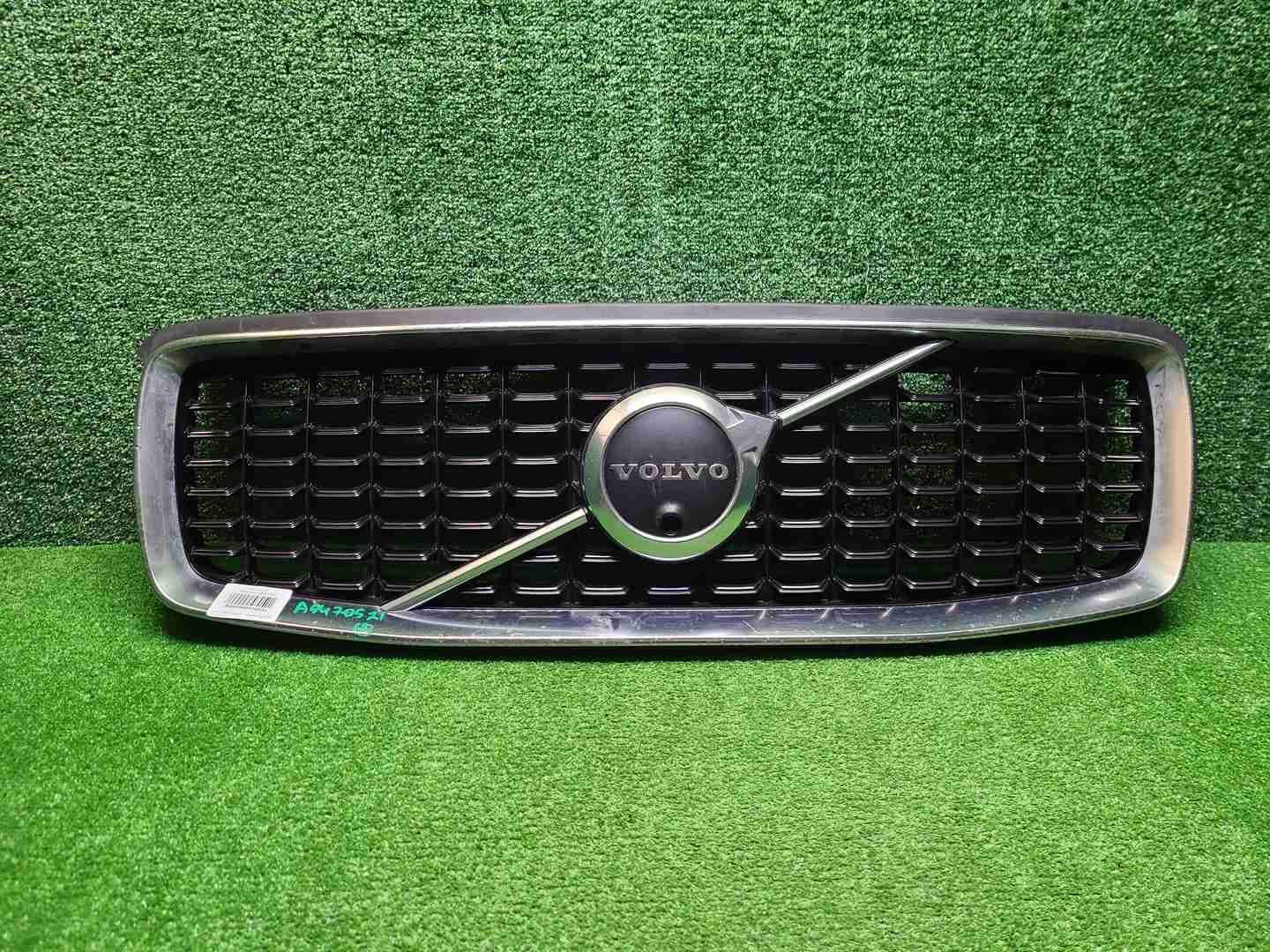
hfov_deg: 67.3
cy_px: 476
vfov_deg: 53.1
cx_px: 635
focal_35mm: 26
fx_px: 954
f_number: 1.8
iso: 208
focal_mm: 5.4
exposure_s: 1/50
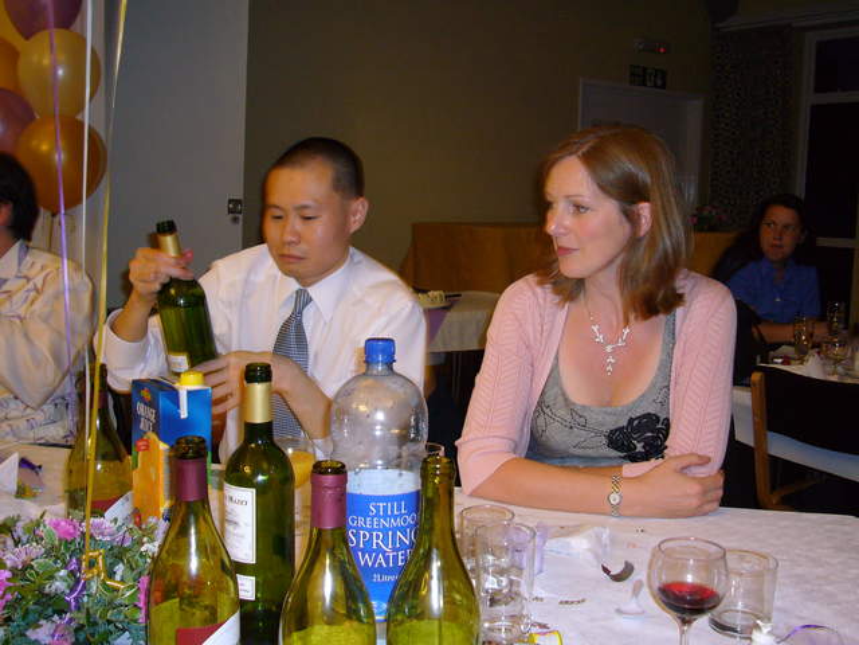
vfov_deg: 36.8
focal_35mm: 39
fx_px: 968
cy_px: 322
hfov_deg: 47.9
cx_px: 430
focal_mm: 6.4
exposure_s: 1/8
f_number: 3.2
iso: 125
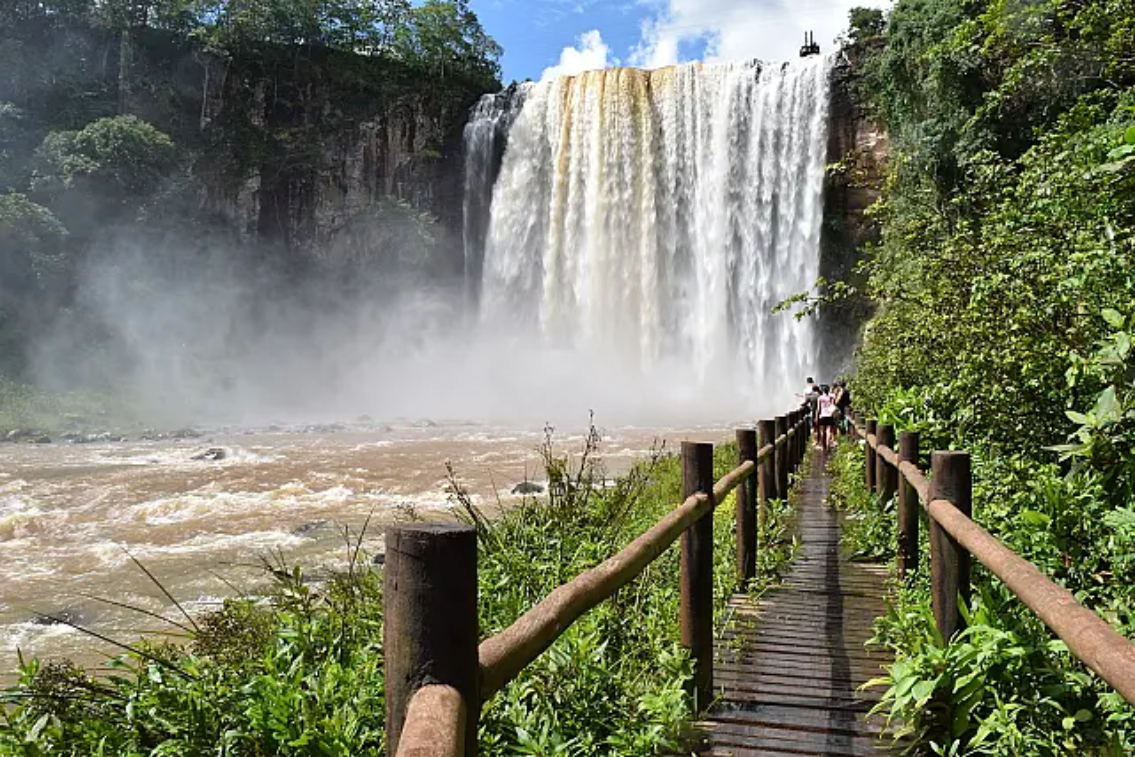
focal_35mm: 27
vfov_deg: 48.0
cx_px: 568
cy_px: 378
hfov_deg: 67.4
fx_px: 851
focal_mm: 18
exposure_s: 1/50
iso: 100
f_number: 18
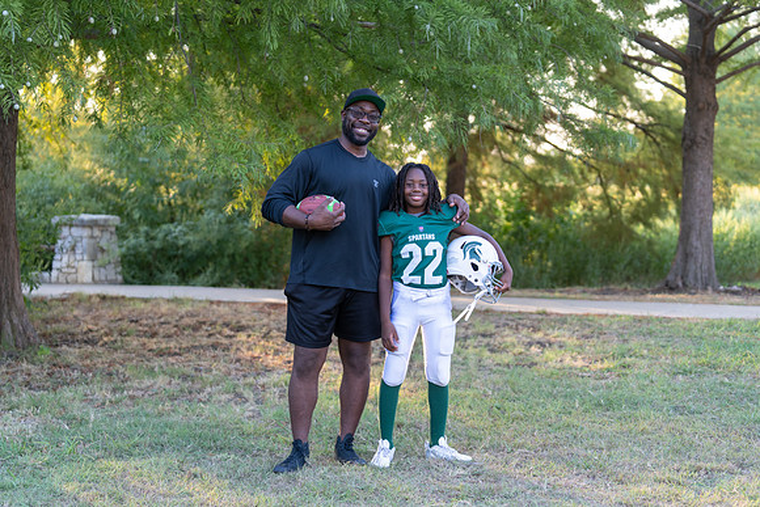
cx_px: 380
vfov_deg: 19.5
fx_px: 1478
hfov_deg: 28.8
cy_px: 254
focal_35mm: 70
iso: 320
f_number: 2.8
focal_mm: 70
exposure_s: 1/320
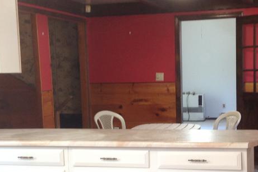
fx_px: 581
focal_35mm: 81
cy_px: 125
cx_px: 139
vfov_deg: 16.8
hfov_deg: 25.0
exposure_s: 1/15
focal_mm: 4.28
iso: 64
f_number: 2.4
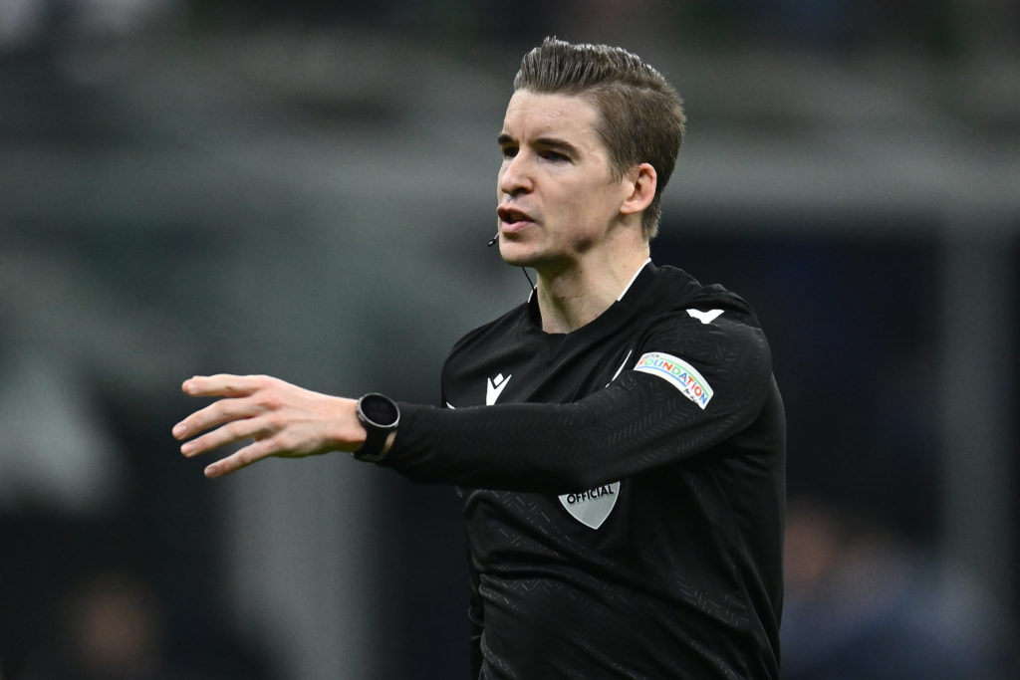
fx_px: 11334
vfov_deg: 3.4
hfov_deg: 5.2
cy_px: 340
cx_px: 510
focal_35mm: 400
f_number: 3.2
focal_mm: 400
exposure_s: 1/2000
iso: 1600
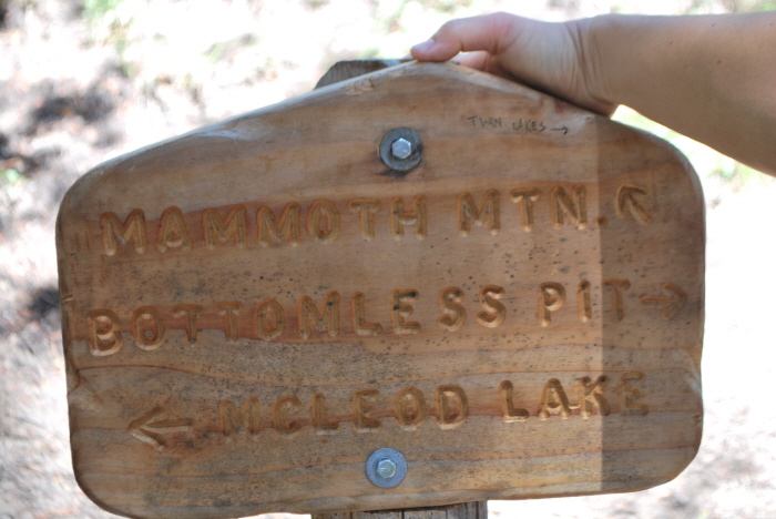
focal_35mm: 72
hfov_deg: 28.1
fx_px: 1553
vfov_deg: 19.0
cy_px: 260
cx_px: 388
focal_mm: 48
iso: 200
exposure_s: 1/50
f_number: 5.6
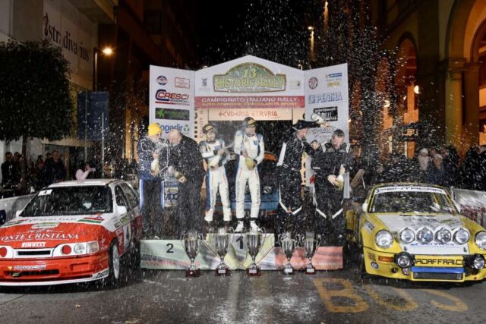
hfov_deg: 53.1
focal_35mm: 36
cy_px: 162
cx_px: 243
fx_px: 486
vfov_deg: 36.9
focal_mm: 24
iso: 1000
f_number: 5.6
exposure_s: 1/125
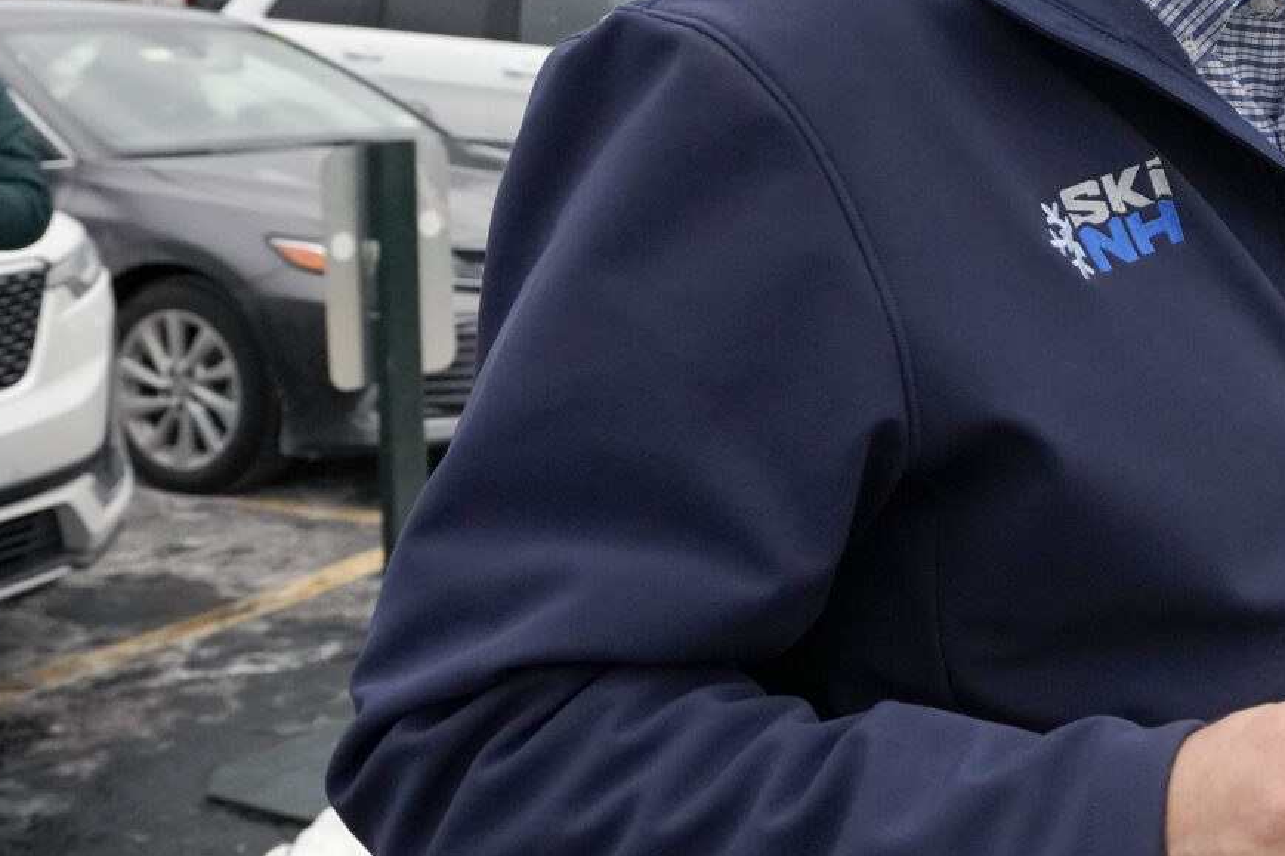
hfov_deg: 32.6
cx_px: 1301
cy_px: 205
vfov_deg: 23.9
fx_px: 1998
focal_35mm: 56
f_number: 4.5
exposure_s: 1/2000
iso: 2500
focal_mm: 19
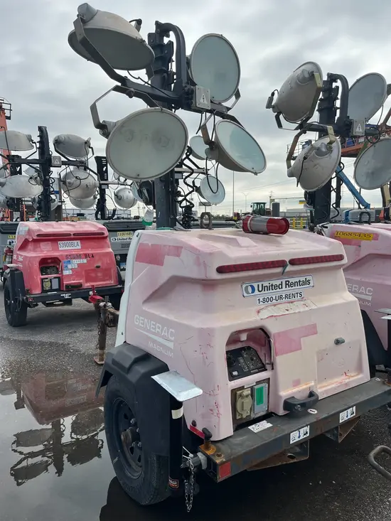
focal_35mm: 26
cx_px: 196
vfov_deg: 67.3
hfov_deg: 53.1
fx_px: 391
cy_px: 260
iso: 50
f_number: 1.6
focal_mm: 5.1
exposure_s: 1/3745
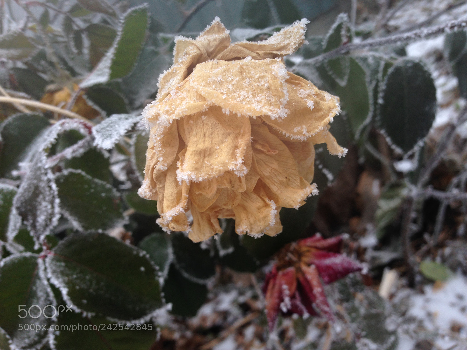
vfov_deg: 42.9
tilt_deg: -21.8
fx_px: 445
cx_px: 234
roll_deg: +21.2
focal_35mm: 33
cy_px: 175
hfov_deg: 55.4
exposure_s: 1/24
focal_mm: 4.12
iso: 50
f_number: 2.4
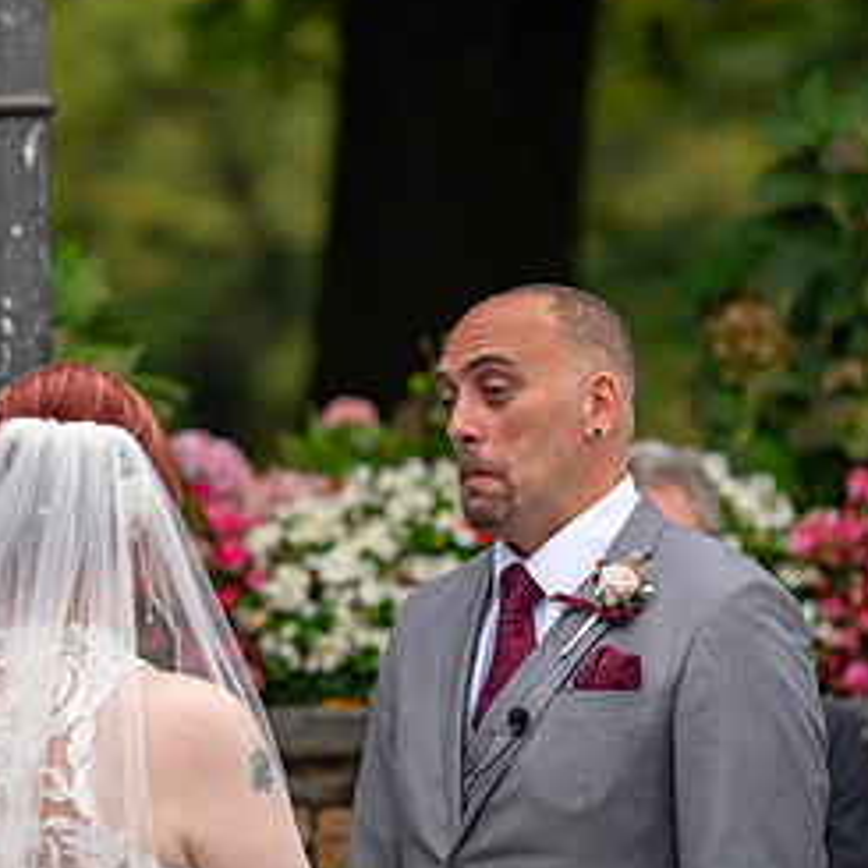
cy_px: 432
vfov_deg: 5.6
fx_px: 8851
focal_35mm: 312
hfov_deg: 5.6
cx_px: 159
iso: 640
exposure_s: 1/500
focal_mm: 155
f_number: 2.8
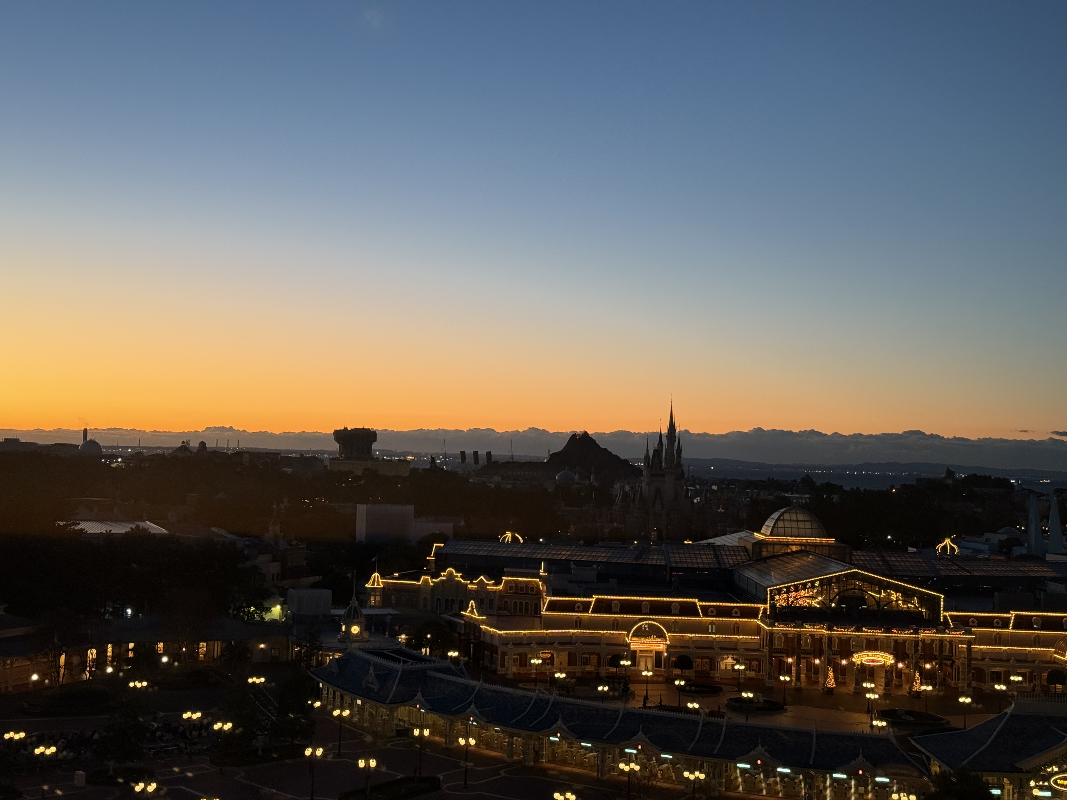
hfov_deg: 39.7
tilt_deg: +2.0
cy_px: 400
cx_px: 534
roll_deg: -1.5
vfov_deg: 30.3
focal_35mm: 48
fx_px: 1480
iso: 160
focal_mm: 6.76
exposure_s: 1/50
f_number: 1.78
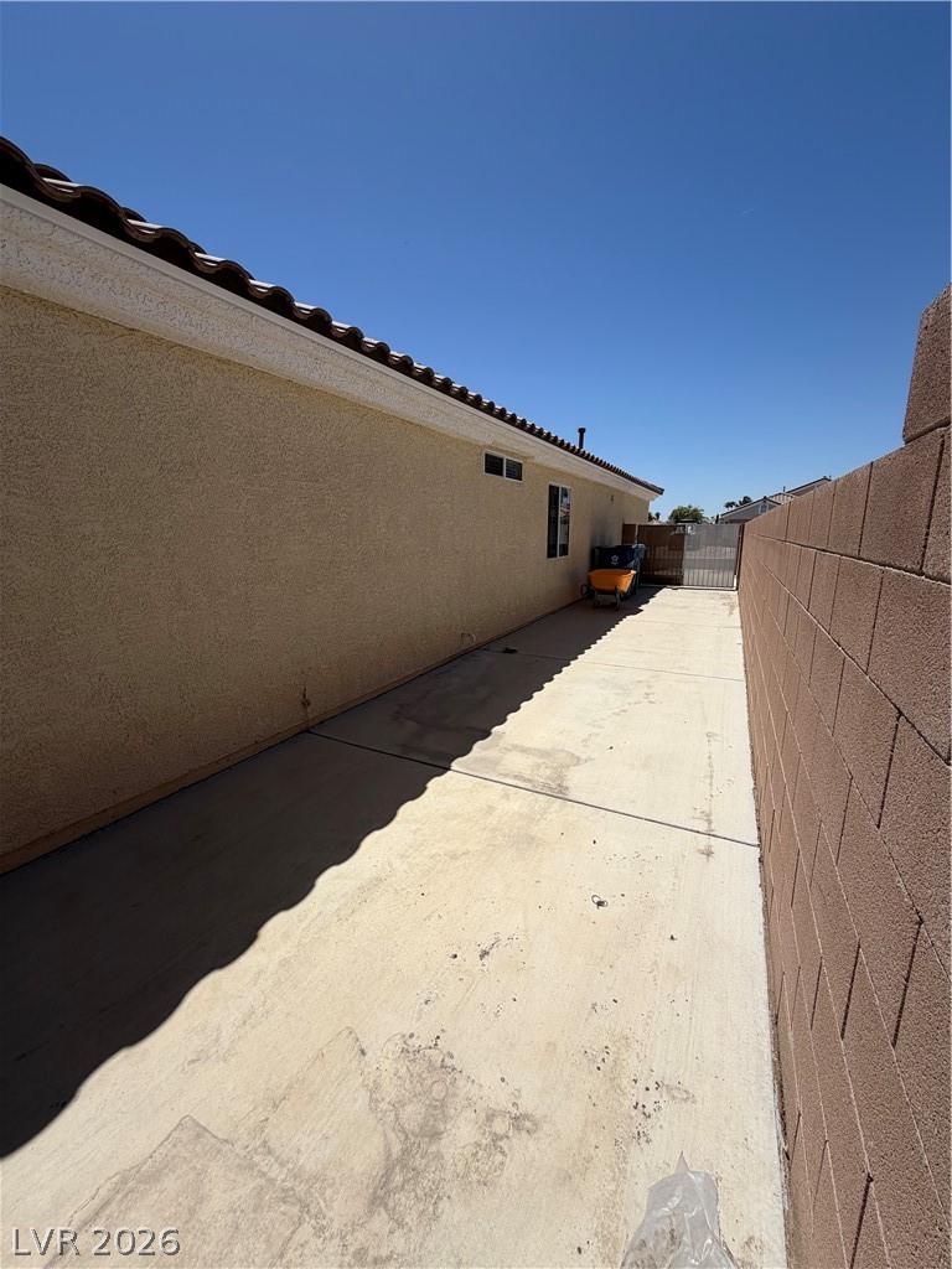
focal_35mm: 14
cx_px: 476
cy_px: 634
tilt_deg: -11.1
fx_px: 513
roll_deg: -0.3
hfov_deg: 85.7
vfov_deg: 102.1
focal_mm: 2.22
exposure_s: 1/1848
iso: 20
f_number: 2.2
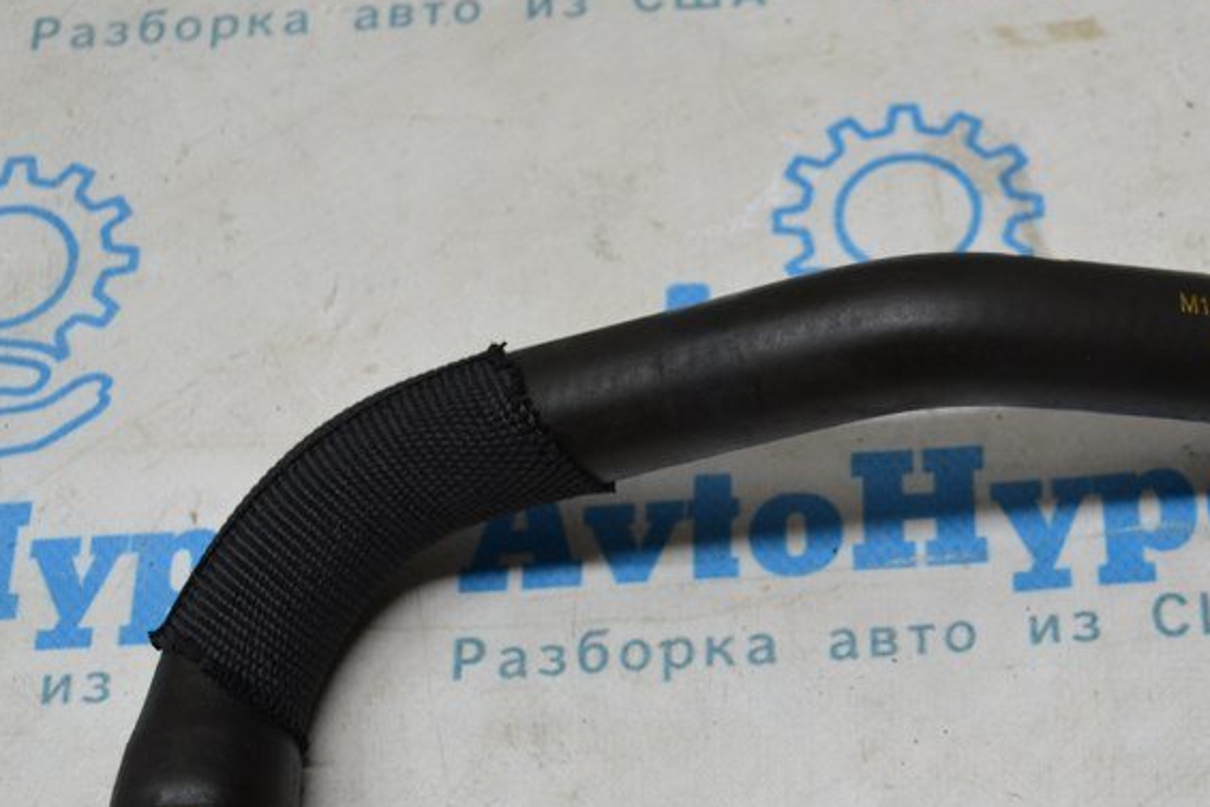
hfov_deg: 25.2
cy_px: 515
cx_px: 987
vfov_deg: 17.3
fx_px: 2653
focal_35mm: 79
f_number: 5
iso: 400
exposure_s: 1/100
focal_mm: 29
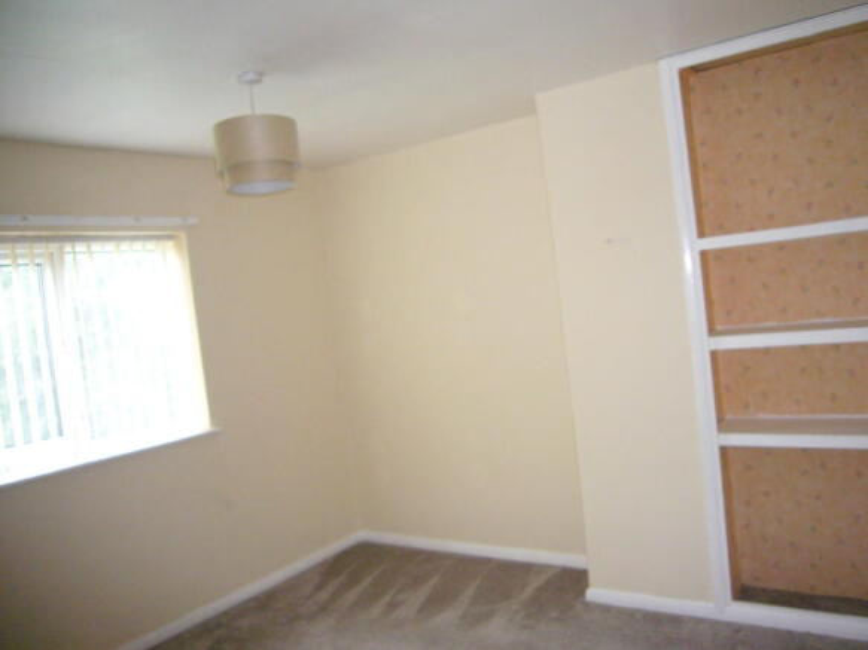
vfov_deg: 49.7
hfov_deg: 63.5
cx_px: 434
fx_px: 702
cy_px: 325
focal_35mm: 28
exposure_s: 1/30
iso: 320
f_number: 2.8
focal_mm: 4.6
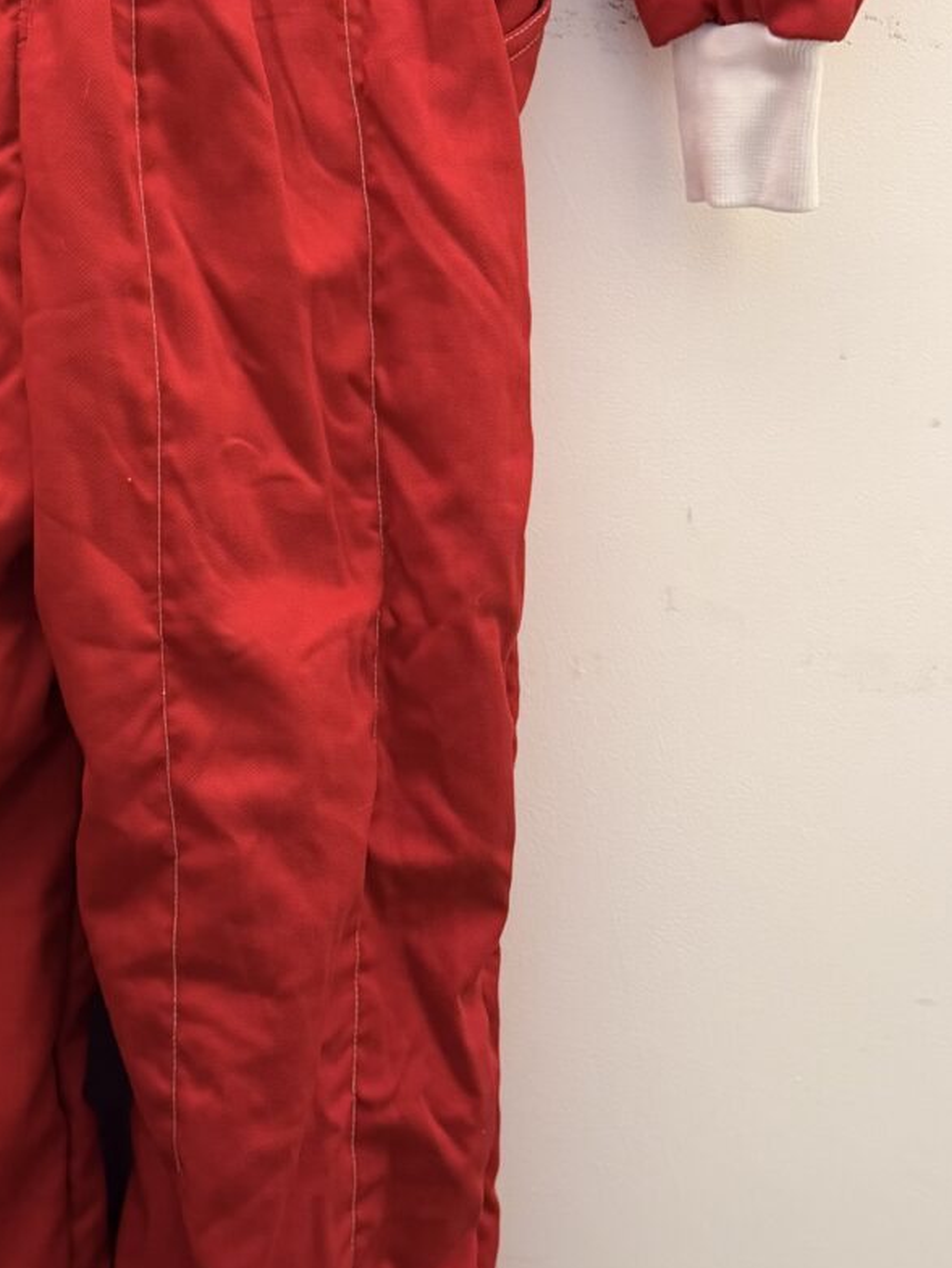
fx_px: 2016
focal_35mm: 55
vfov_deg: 34.9
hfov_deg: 26.0
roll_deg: -2.0
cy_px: 588
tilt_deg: -9.4
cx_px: 175
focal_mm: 6.76
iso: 640
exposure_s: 1/33
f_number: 1.78
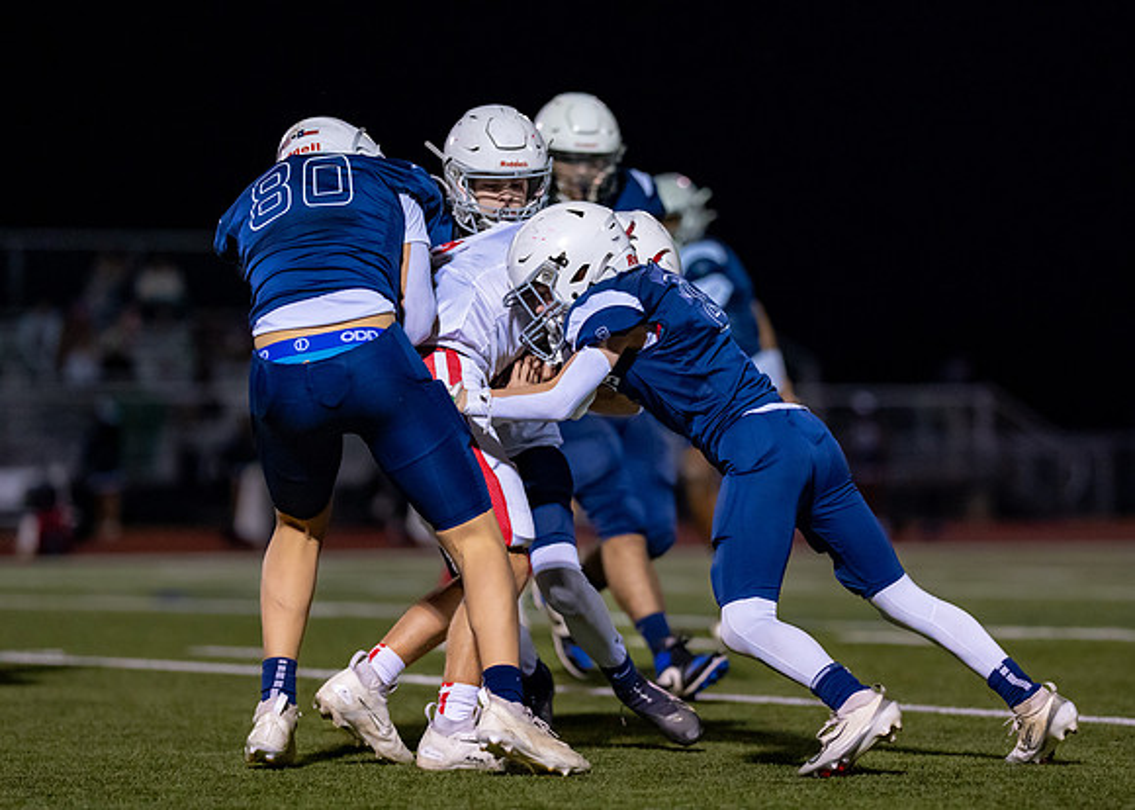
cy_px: 415
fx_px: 6390
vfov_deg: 7.3
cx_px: 660
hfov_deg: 10.1
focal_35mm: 198
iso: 3200
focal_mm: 135
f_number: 1.8
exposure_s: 1/1600
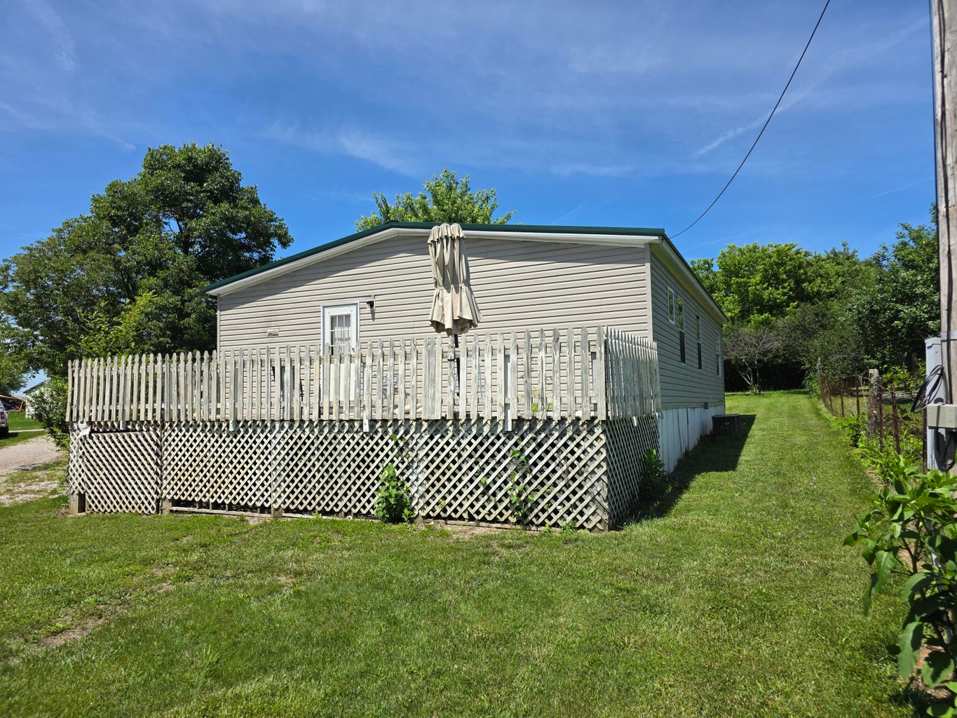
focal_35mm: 23
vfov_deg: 58.9
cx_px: 478
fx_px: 636
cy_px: 359
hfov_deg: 73.9
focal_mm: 6.3
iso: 80
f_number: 1.7
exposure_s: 1/6809
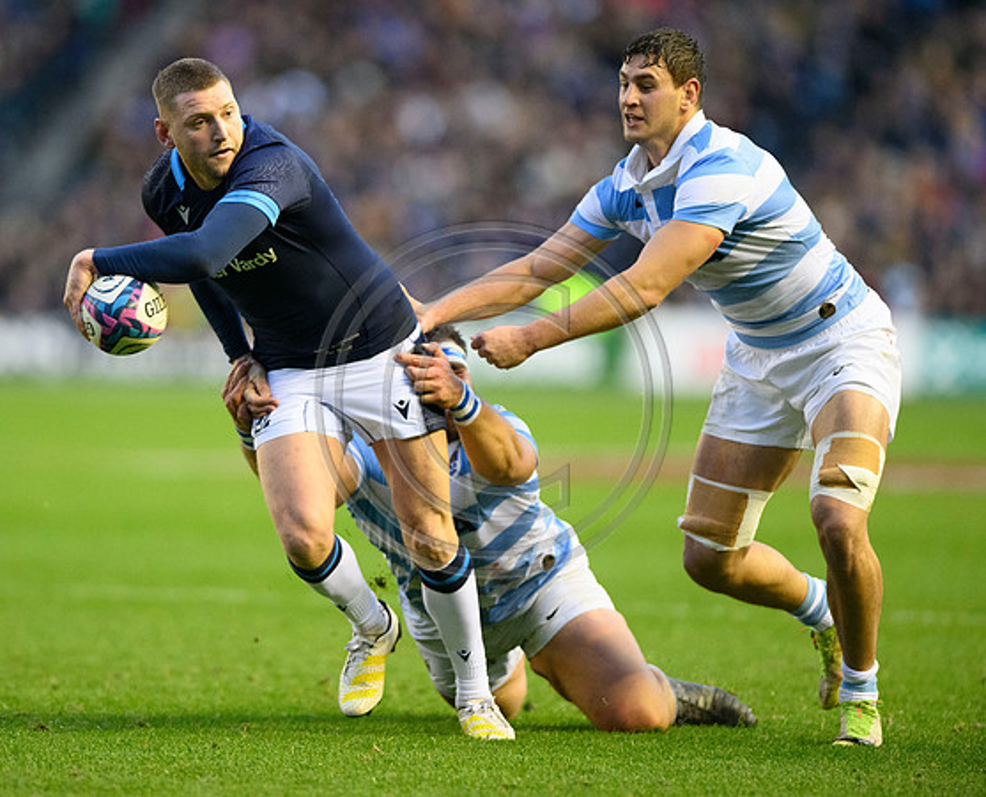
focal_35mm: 495
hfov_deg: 3.9
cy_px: 361
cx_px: 334
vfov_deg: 3.1
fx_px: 14502
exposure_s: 1/1250
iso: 5000
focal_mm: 400
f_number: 3.5
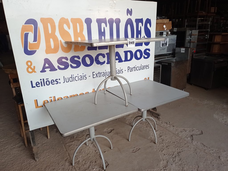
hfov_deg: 63.5
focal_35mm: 28
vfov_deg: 49.7
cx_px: 114
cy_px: 86
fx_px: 184
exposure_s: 1/304
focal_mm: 4.7
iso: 100
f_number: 1.79
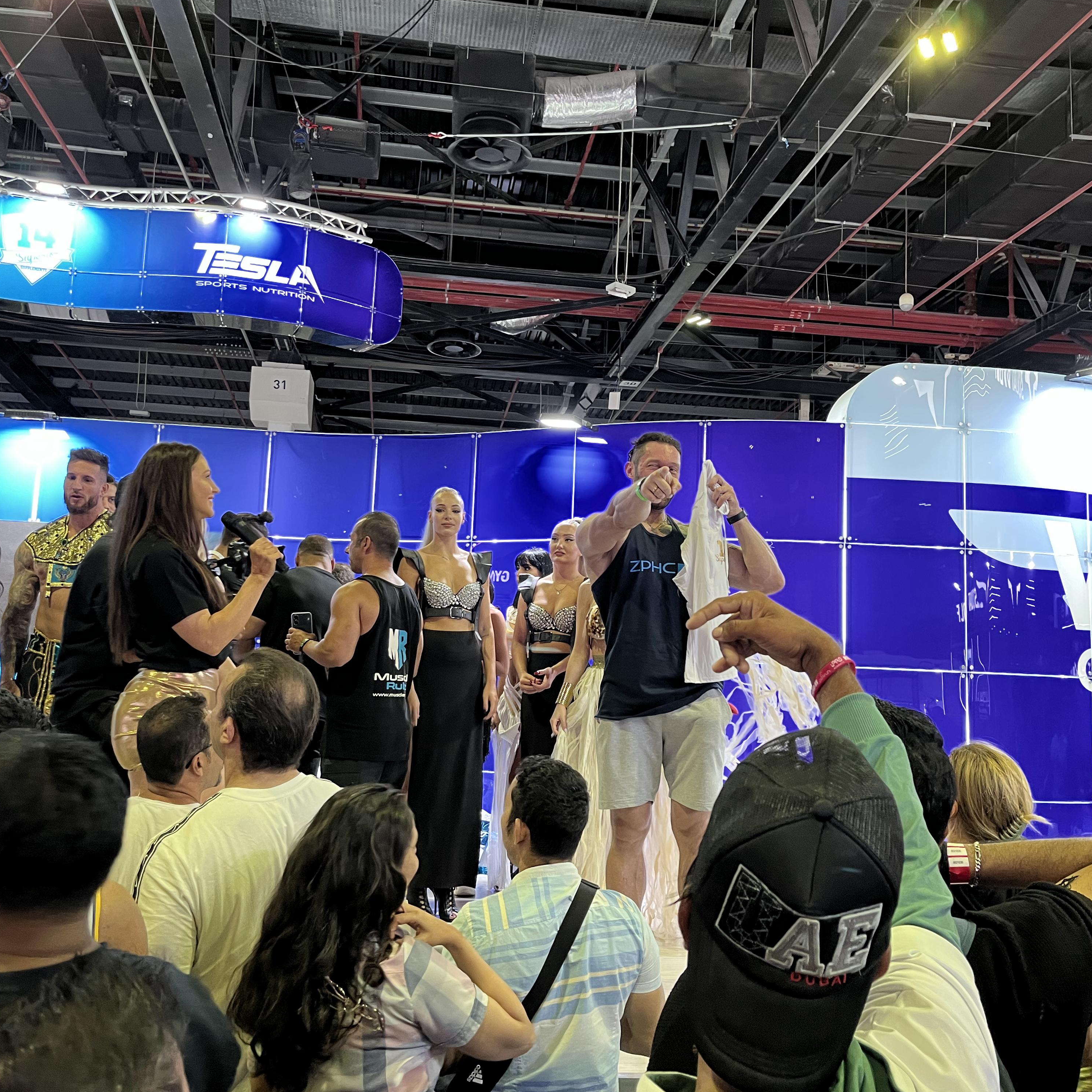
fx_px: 1106
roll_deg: -1.4
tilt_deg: +7.0
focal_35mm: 31
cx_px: 551
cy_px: 547
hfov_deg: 52.5
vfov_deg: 52.5
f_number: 1.6
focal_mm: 5.1
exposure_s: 1/50
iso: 160
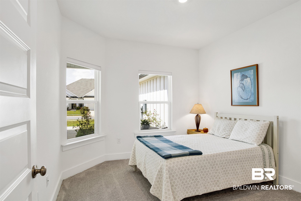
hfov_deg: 86.9
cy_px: 100
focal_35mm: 19
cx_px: 150
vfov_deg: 64.6
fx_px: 159
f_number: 11
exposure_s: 1/13
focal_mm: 19
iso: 200
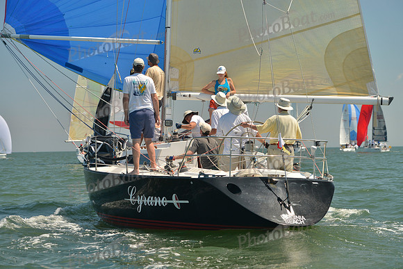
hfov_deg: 21.5
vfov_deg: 14.4
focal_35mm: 95
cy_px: 134
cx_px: 202
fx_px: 1064
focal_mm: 95
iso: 200
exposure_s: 1/640
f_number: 5
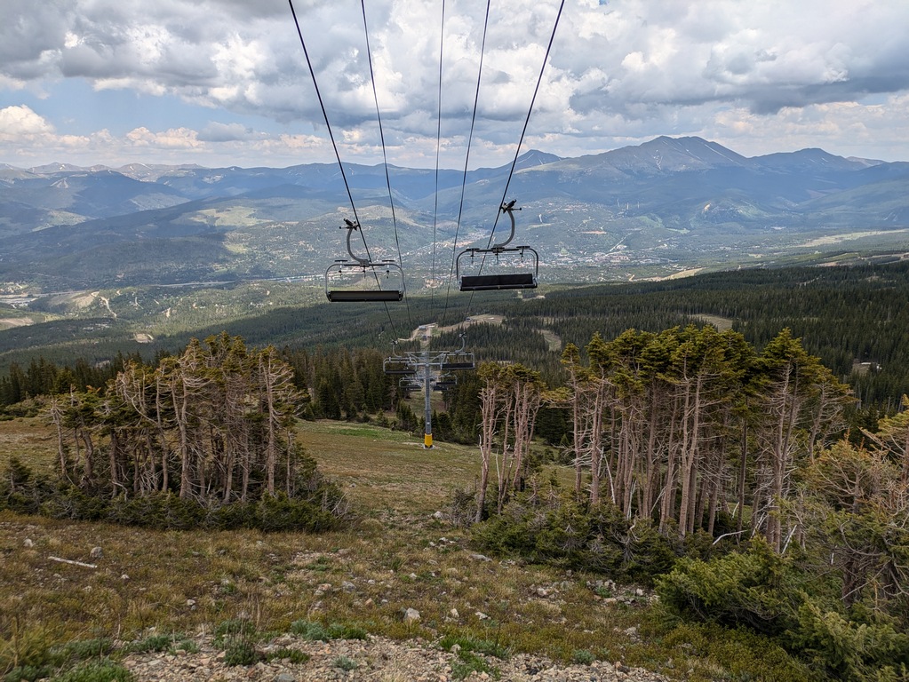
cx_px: 454
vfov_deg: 54.9
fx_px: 657
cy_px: 341
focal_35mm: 25
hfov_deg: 69.4
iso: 45
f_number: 1.89
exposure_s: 1/2632
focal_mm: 5.43
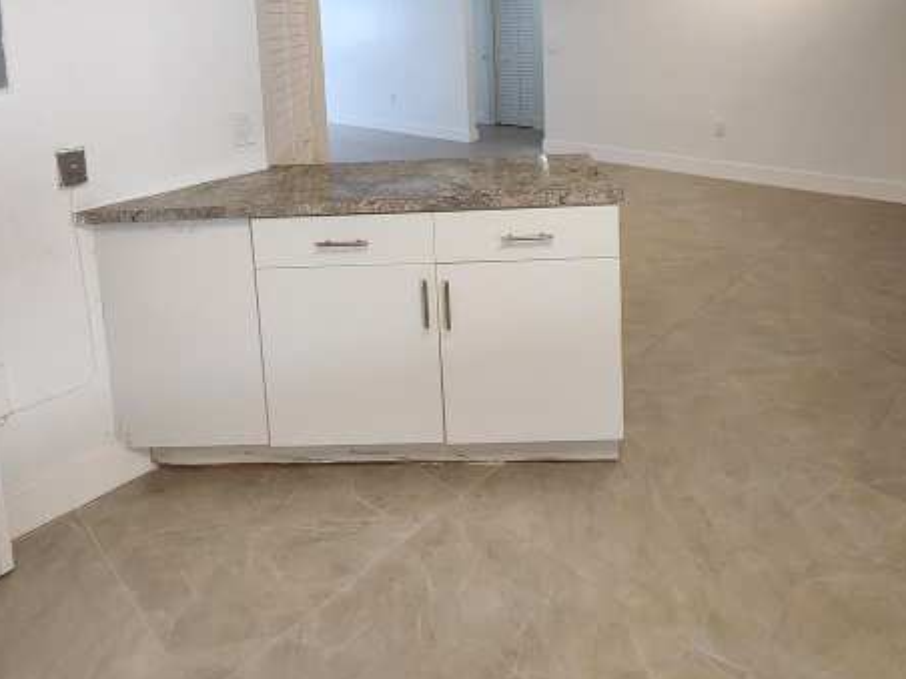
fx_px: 602
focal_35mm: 23
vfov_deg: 53.4
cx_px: 437
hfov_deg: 73.9
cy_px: 102
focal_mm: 2.2
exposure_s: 1/60
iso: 250
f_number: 2.2
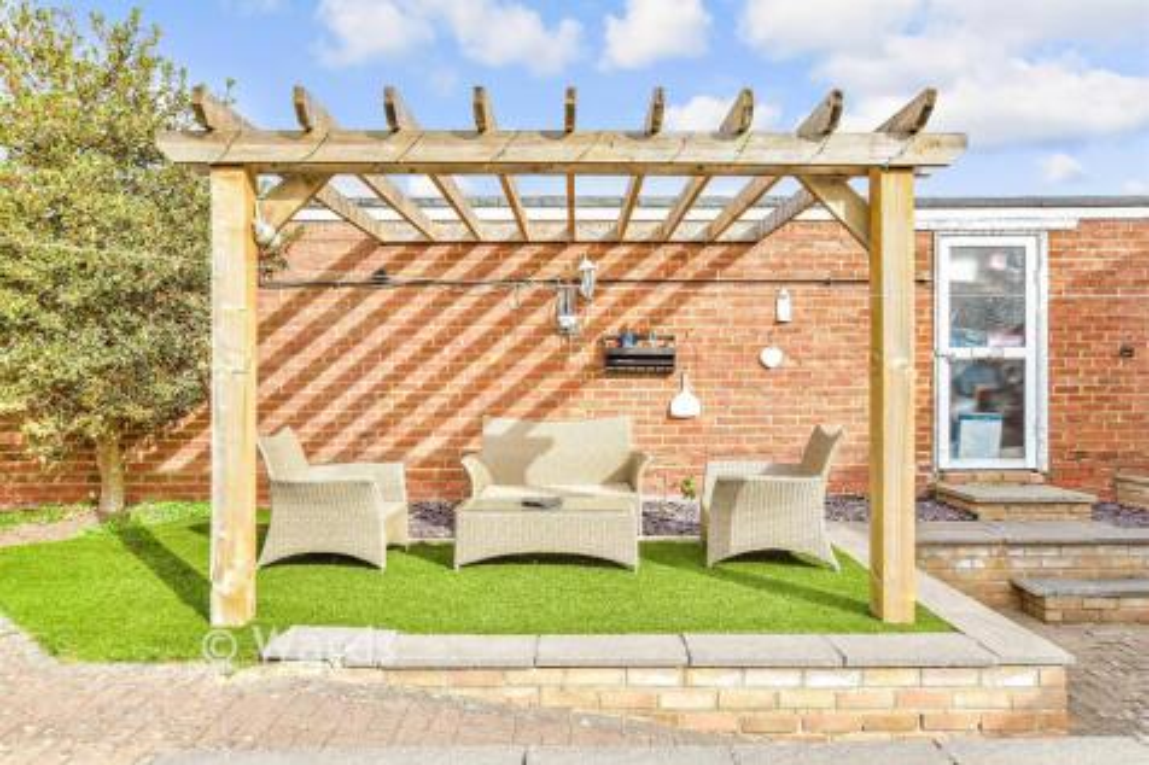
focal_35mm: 24
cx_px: 574
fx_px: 766
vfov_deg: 53.1
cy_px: 382
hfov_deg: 73.8
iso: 320
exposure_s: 1/320
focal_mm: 16
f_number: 8
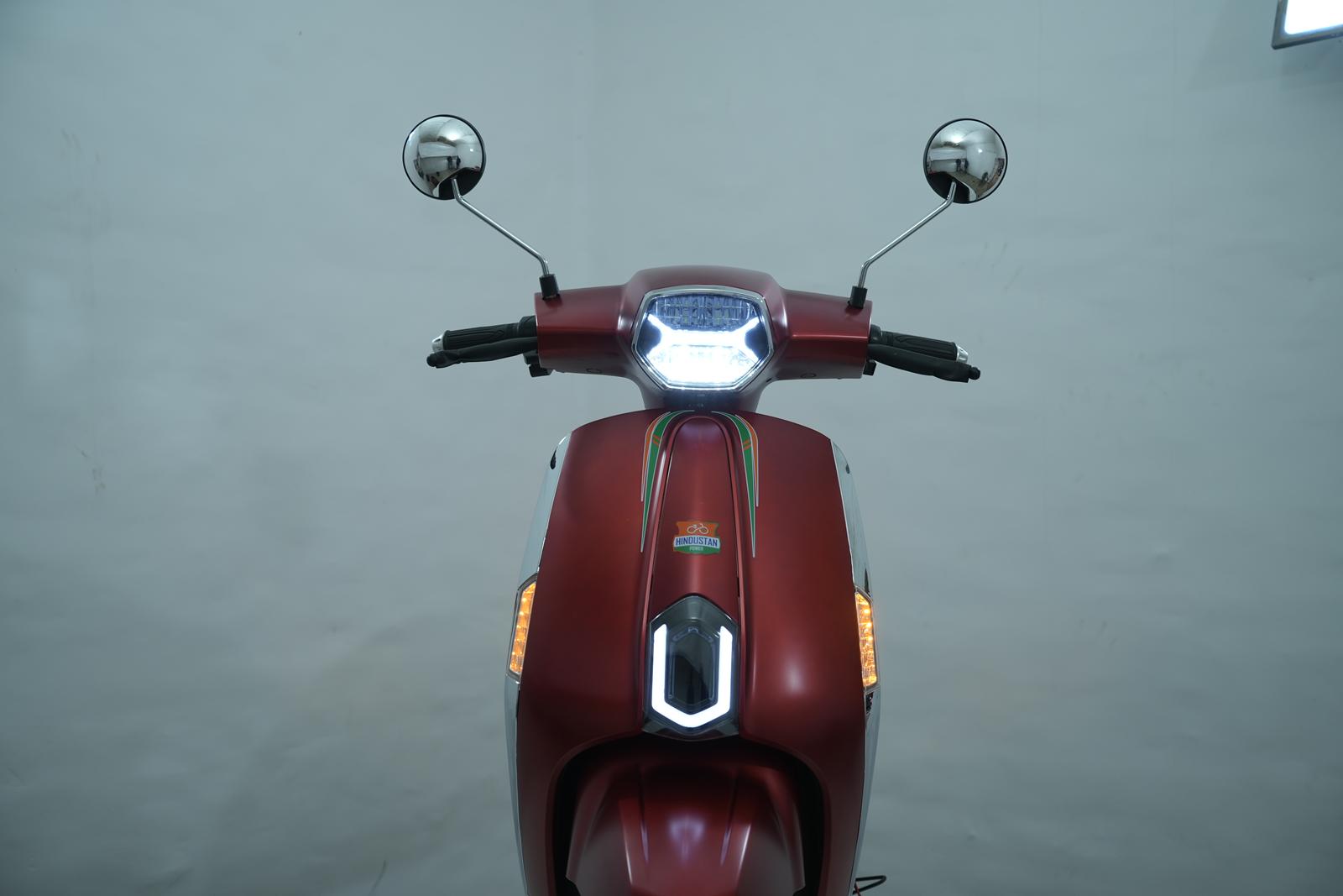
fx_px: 1828
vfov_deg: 27.5
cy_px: 448
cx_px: 672
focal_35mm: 49
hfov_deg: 40.3
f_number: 4
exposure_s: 1/100
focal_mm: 49
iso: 250
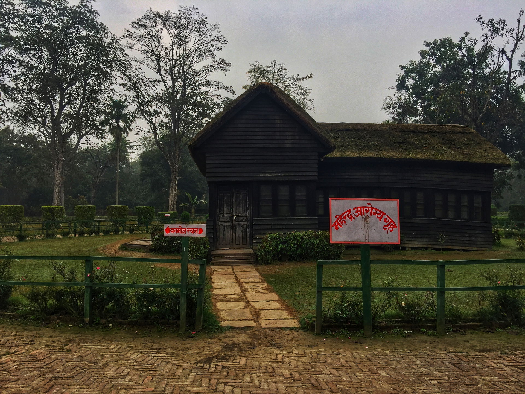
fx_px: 440
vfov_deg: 48.2
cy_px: 197
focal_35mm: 29
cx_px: 262
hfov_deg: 61.7
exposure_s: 1/309
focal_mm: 4.15
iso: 32
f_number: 2.2
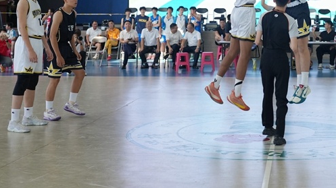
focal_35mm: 74
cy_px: 1
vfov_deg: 16.0
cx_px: 283
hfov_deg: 27.8
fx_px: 659
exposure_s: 1/400
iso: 1000
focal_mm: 39
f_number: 2.8
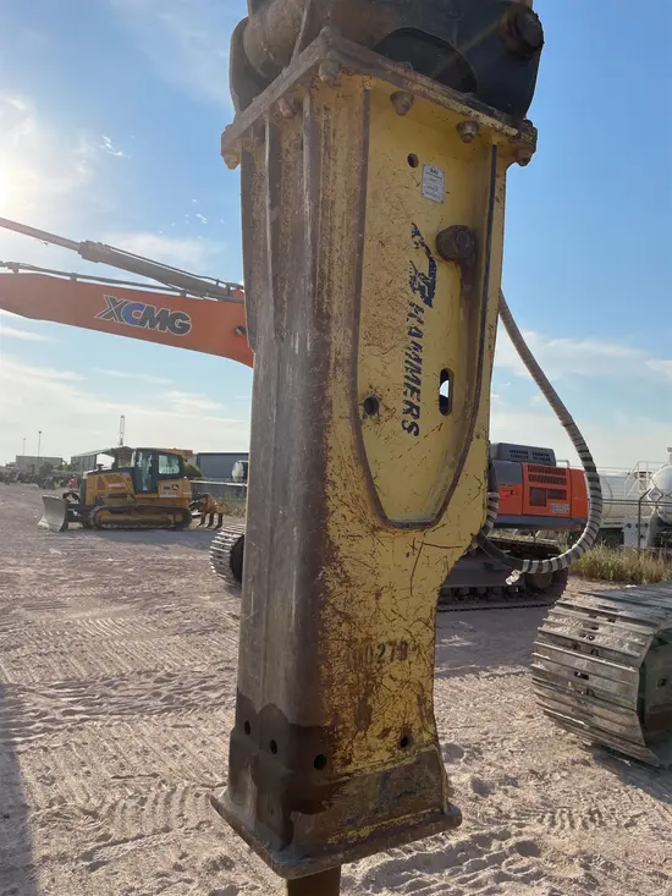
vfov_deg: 67.3
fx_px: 673
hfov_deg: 53.1
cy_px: 448
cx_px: 336
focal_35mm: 26
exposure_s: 1/6897
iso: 50
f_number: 1.6
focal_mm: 4.2
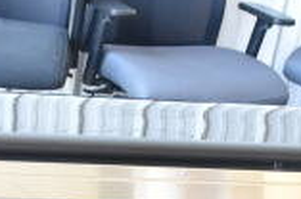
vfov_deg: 8.6
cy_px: 378
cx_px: 192
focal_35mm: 152
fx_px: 1268
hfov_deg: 13.5
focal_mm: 26
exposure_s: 1/100
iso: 1600
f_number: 5
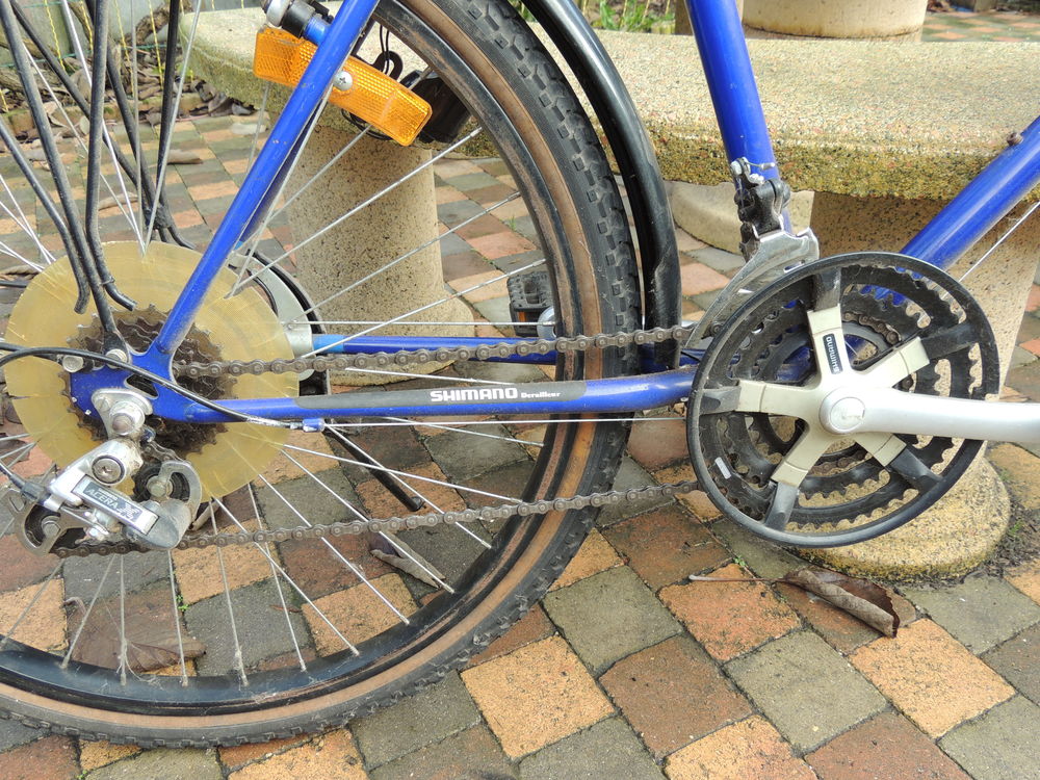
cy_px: 390
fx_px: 901
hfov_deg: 60.0
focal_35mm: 30
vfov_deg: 46.8
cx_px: 520
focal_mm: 5.3
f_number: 3.1
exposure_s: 1/40
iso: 100
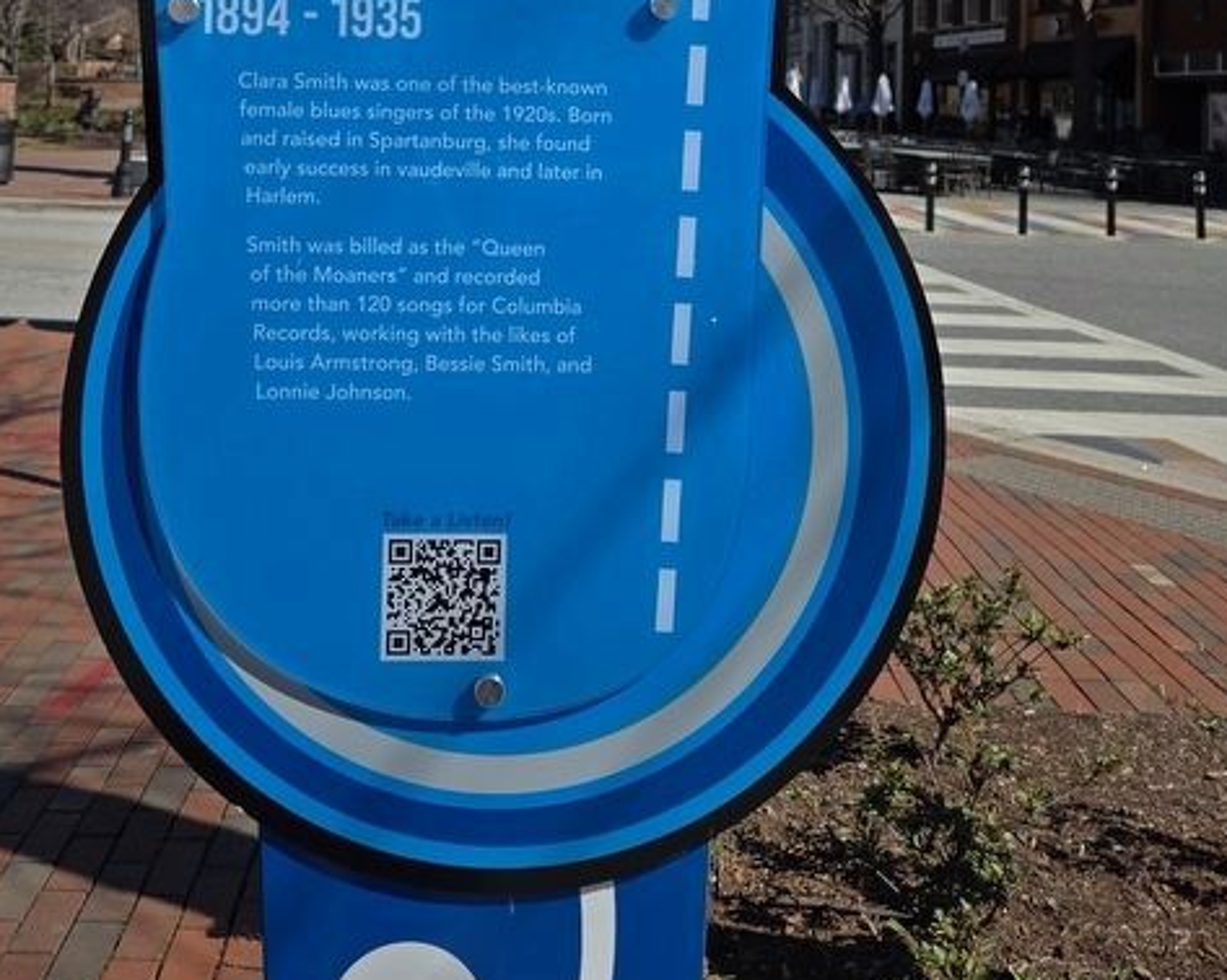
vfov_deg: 35.7
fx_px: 1379
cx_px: 464
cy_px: 21
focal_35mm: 38
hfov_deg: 47.5
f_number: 1.8
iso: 25
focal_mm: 5.4
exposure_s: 1/2517
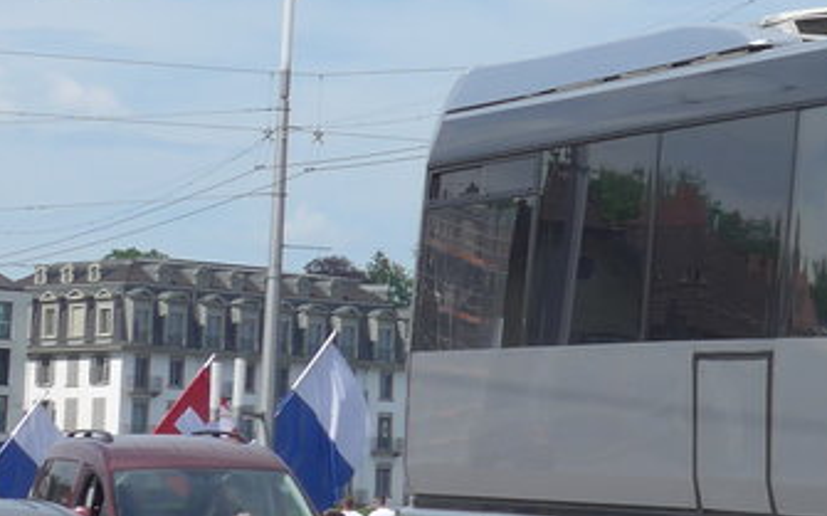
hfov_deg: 10.8
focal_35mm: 186
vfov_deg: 7.0
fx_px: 4190
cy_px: 205
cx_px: 1318
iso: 80
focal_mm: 10.1
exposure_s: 1/1300
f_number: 3.2
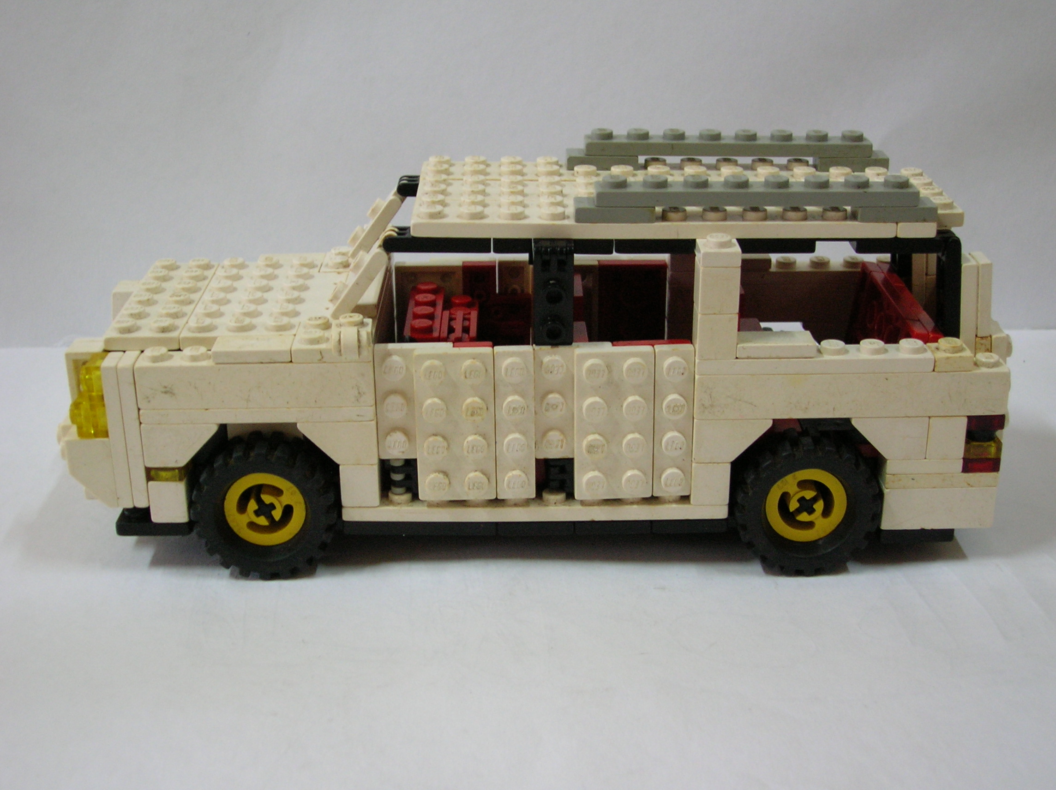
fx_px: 1402
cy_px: 395
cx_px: 528
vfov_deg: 31.5
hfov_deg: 41.3
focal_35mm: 46
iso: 100
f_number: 3.2
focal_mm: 7.7
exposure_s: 1/5
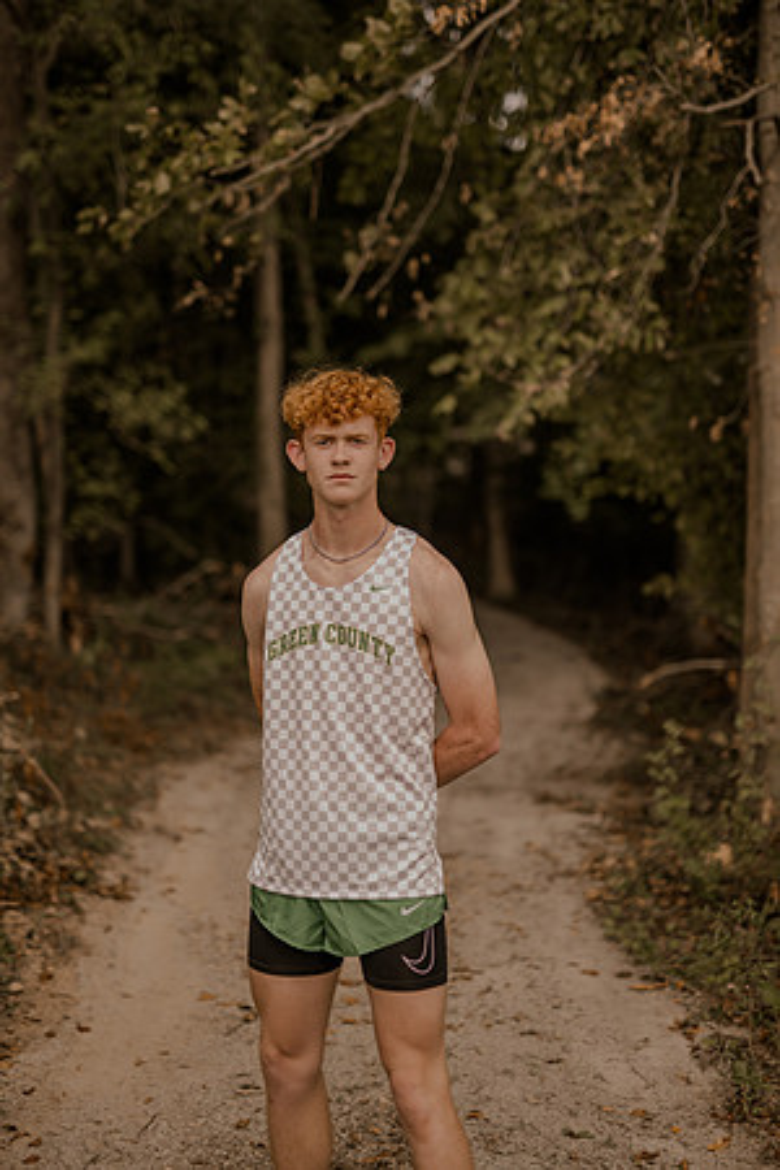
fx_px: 1625
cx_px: 390
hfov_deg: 27.0
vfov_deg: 39.6
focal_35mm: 50
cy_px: 585
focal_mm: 50
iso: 64
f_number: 1.4
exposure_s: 1/1000
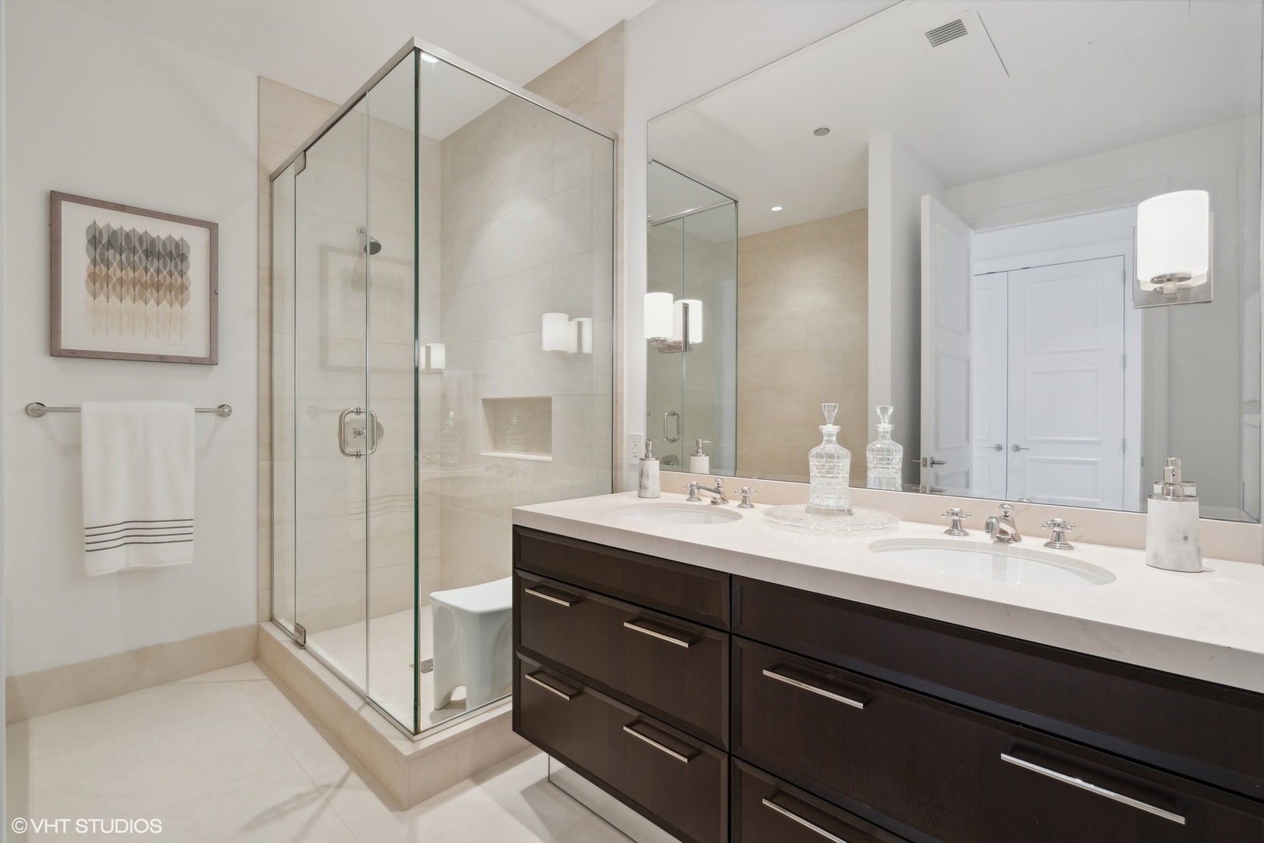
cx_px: 632
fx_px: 562
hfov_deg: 96.7
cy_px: 422
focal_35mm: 16
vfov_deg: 73.7
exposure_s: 1/8
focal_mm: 16
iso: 320
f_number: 8
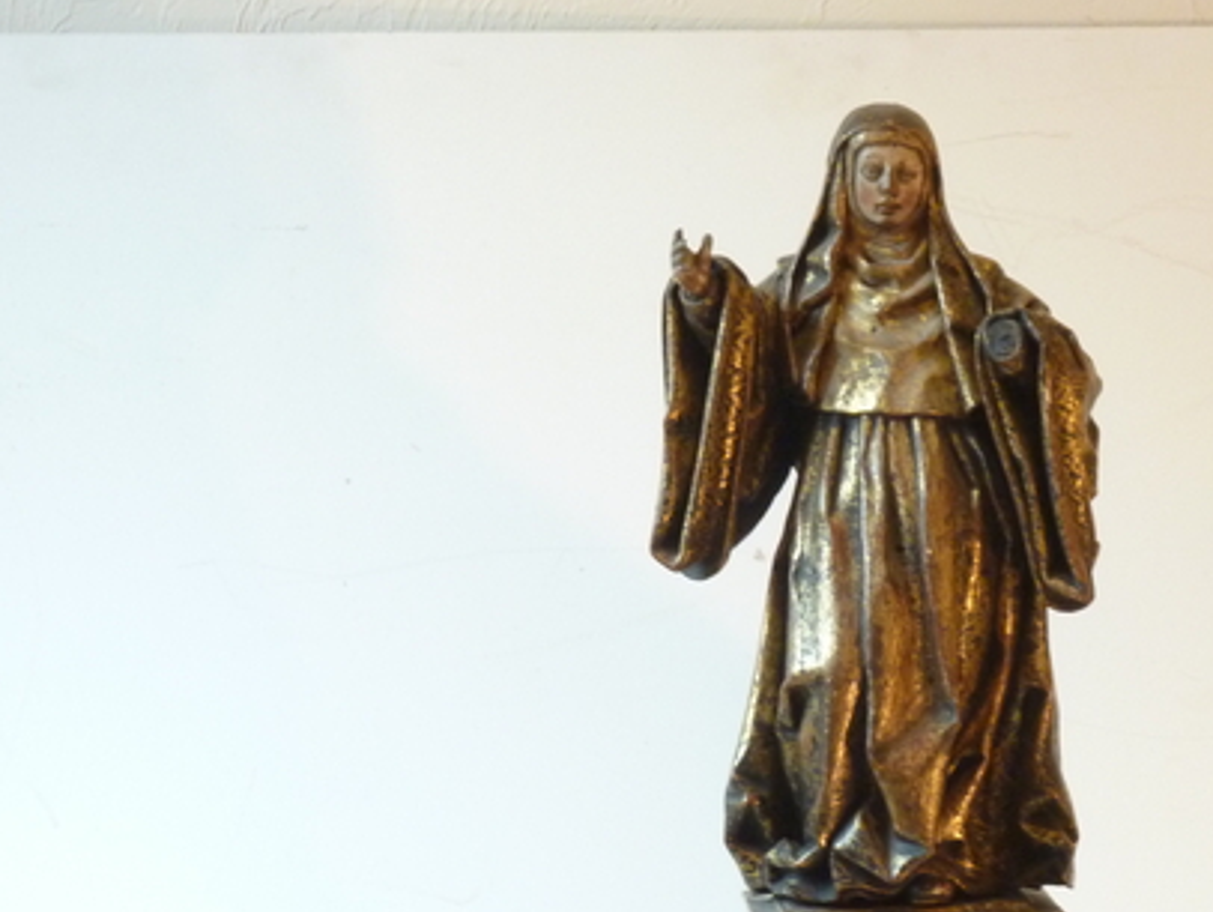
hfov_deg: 12.0
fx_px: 5750
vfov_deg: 9.1
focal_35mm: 164
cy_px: 574
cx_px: 813
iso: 400
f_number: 4.4
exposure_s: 1/13
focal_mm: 18.2
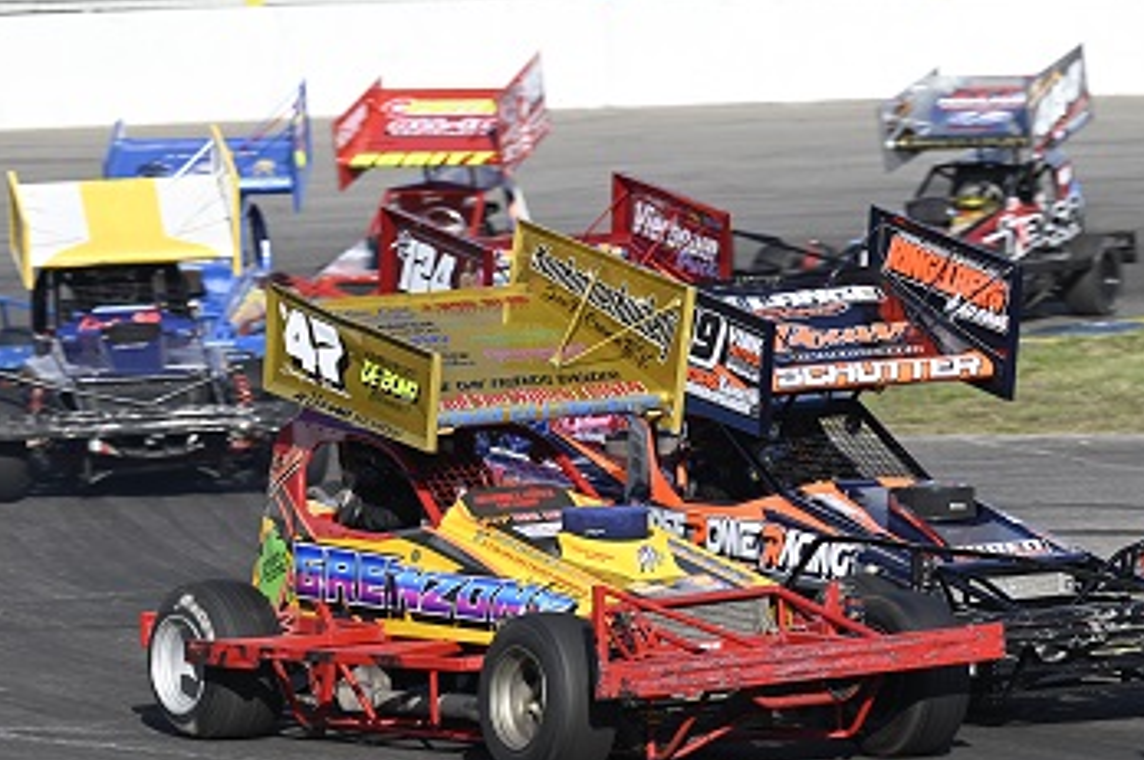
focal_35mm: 276
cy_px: 512
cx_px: 588
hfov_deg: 7.5
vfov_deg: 5.0
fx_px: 8758
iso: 100
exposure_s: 1/500
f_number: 5.6
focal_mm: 200
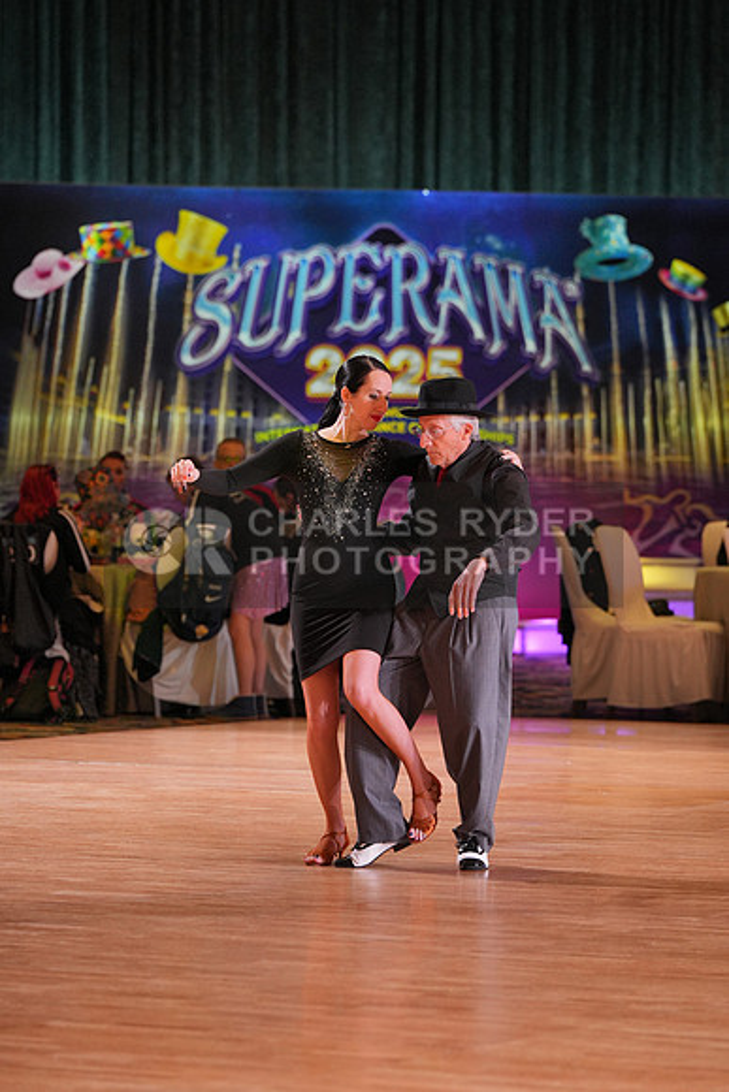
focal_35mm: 188
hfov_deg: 7.3
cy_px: 546
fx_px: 5707
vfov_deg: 10.9
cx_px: 364
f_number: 4.5
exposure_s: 1/400
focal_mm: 188
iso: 2500
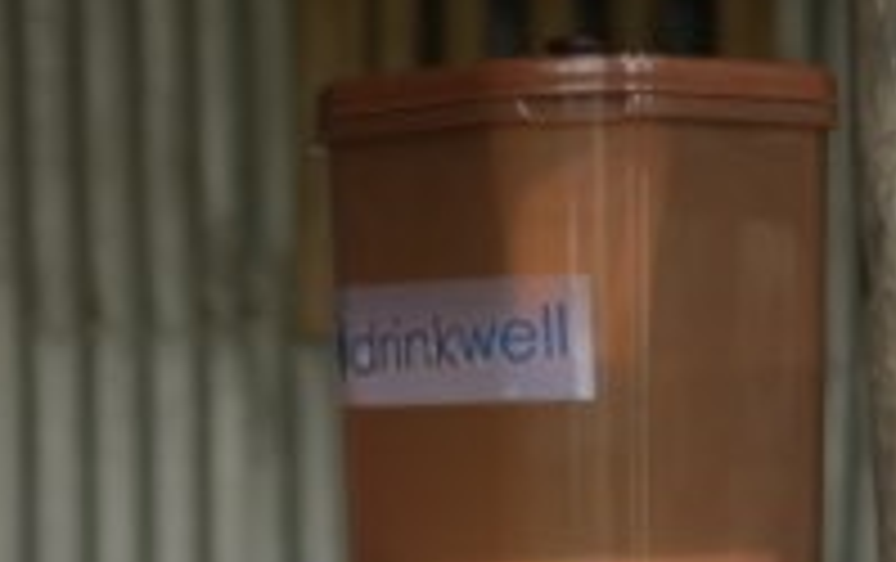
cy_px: 778
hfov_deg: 11.3
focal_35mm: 184
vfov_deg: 7.1
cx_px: 117
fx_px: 4499
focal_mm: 50
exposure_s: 1/2500
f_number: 1.8
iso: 500
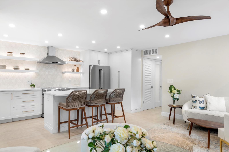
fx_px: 143
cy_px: 76
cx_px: 114
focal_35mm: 22
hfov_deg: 77.3
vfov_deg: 56.1
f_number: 8
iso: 100
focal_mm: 15
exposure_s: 1/2.5
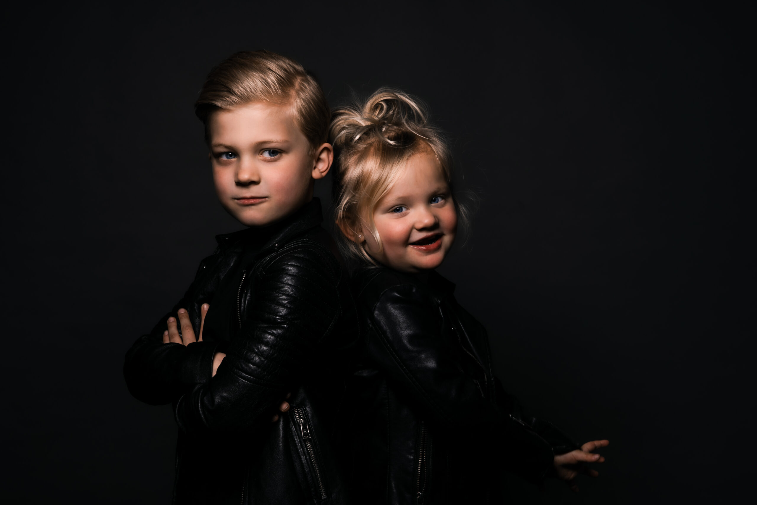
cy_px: 252
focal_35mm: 57
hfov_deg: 35.1
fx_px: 1199
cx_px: 378
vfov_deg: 23.8
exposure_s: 1/125
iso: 200
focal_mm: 57
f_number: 13
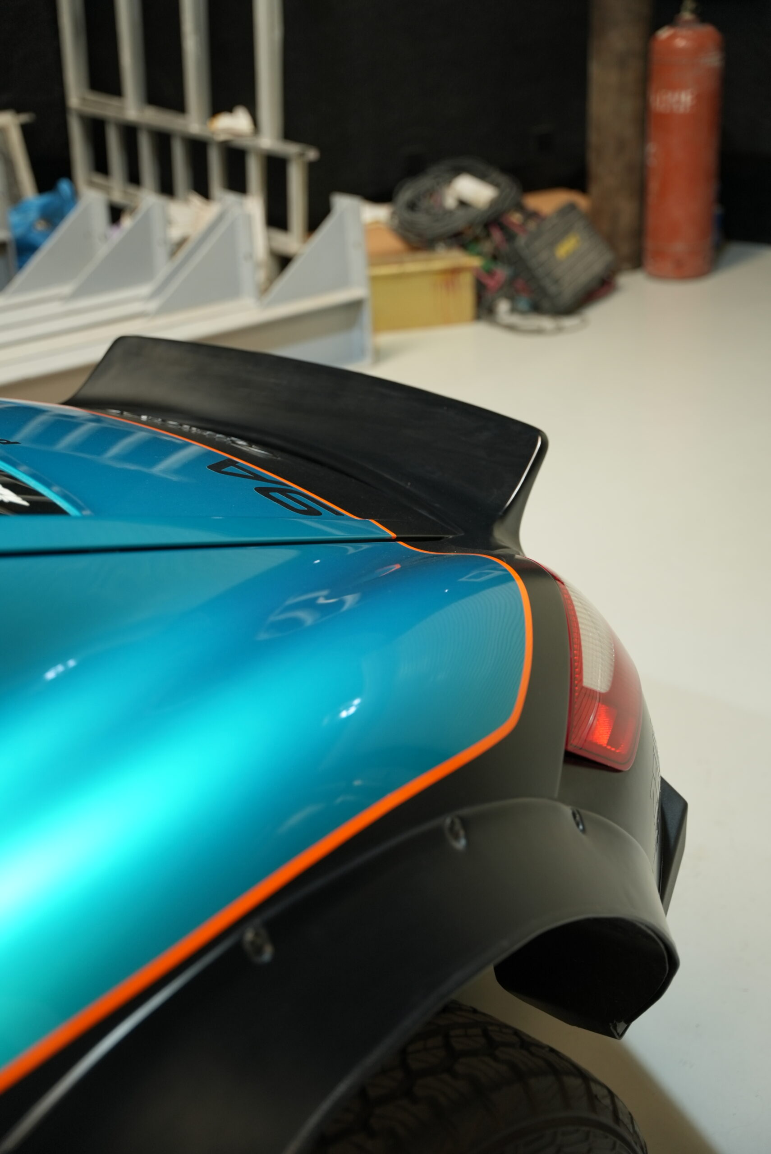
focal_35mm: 49
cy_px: 577
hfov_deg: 27.5
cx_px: 386
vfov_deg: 40.2
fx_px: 1575
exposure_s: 1/100
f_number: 2.8
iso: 640
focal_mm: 49.1
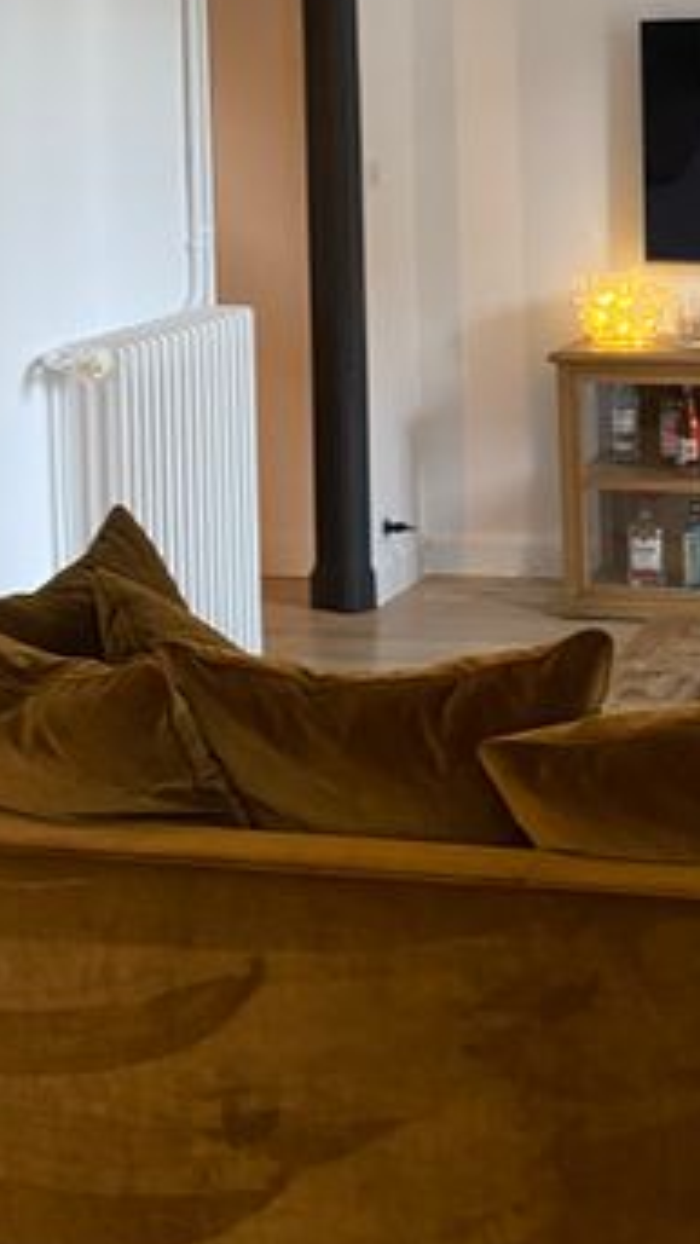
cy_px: 116
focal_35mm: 66
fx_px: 2177
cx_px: 642
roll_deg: +0.7
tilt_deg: -0.3
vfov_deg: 30.4
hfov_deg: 18.0
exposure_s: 1/50
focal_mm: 4.25
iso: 160
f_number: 1.8
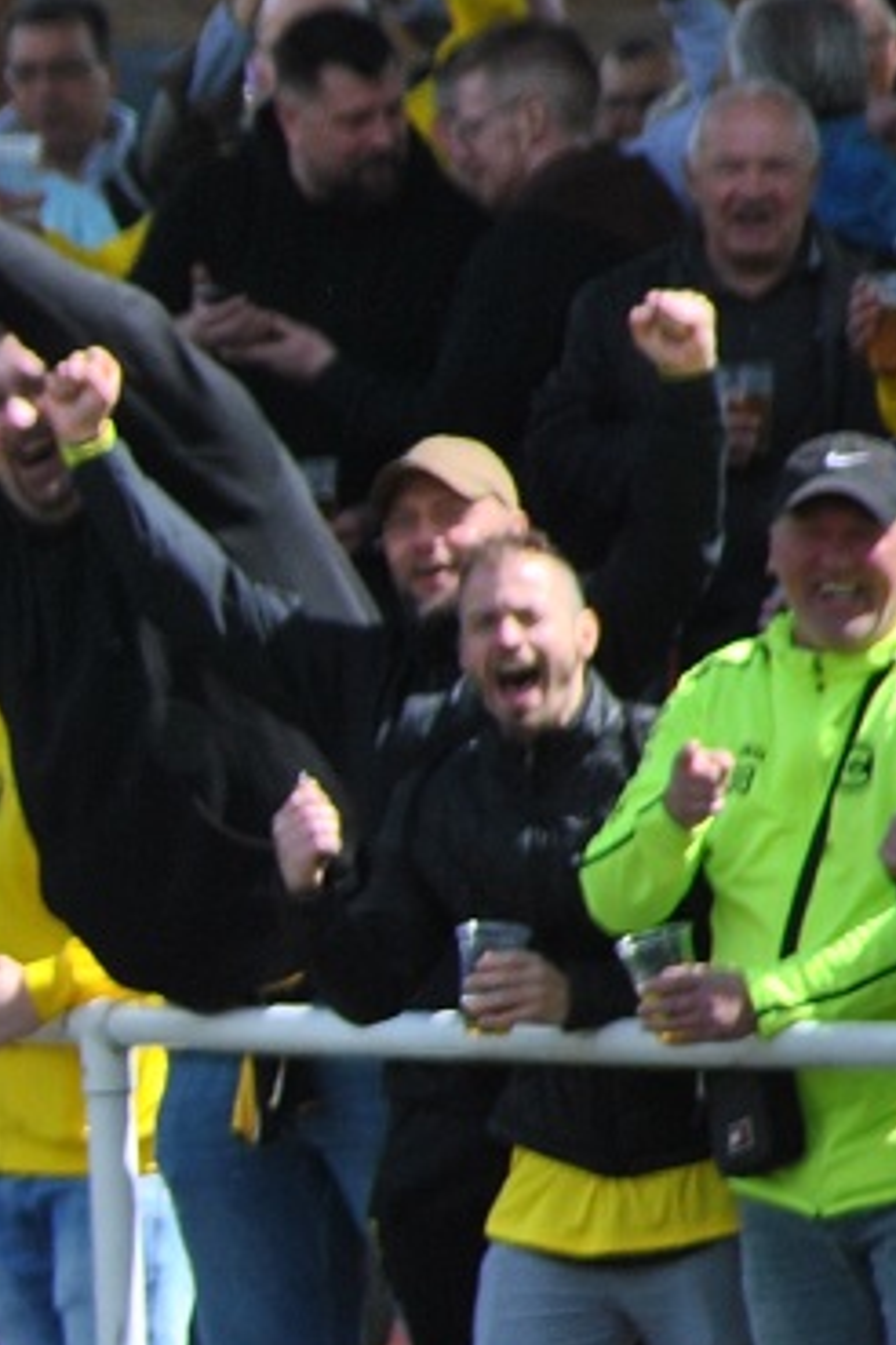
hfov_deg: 1.4
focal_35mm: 1003
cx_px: -1776
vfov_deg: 2.1
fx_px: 37443
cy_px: 1349
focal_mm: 165
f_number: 5.3
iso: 200
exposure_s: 1/500
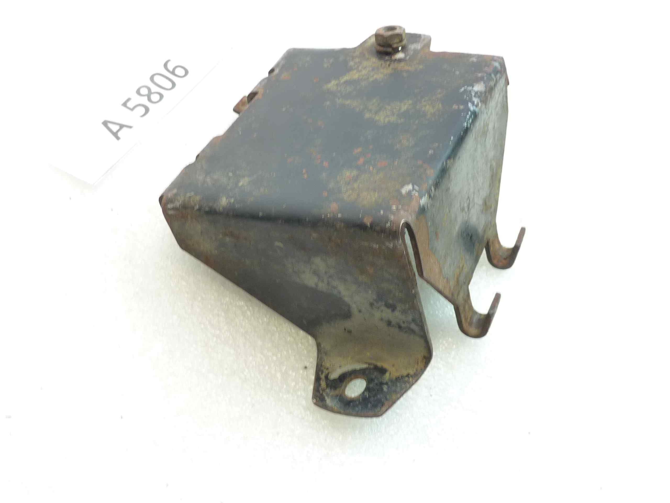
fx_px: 735
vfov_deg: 37.7
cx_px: 335
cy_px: 252
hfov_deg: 49.0
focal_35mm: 38
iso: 125
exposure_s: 1/10
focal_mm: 4.4
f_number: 3.3
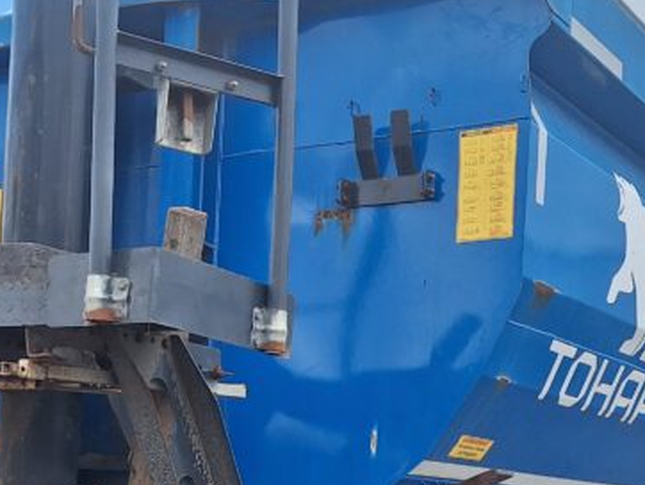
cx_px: 321
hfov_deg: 29.8
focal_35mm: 65
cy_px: 423
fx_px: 1212
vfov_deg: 22.2
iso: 40
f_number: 1.8
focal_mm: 5.54
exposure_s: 1/1209
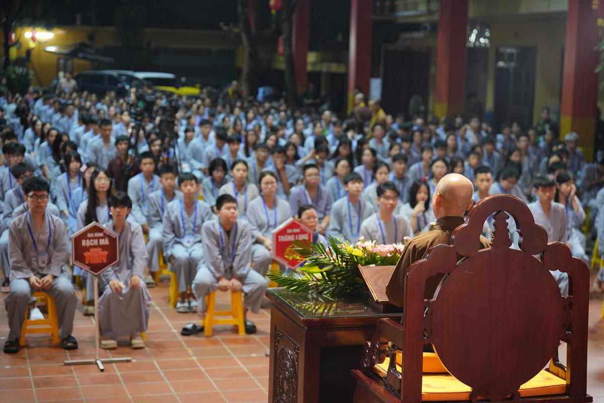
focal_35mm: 70
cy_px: 202
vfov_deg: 19.5
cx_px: 302
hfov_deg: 28.8
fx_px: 1174
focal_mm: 70
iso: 1250
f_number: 3.2
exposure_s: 1/100
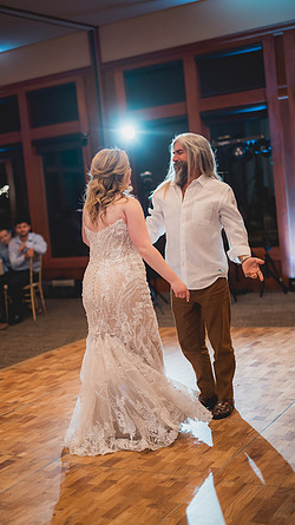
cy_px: 261
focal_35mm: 53
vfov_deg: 39.2
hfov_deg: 22.6
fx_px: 738
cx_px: 131
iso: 1250
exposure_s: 1/400
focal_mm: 50
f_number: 1.4
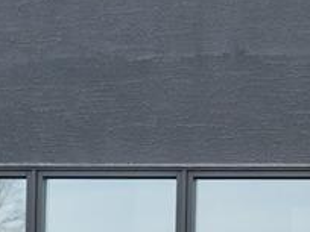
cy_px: 221
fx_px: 2105
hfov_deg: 8.0
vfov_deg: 6.3
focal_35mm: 235
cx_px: 656
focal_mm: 36
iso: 125
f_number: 4
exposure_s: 1/200
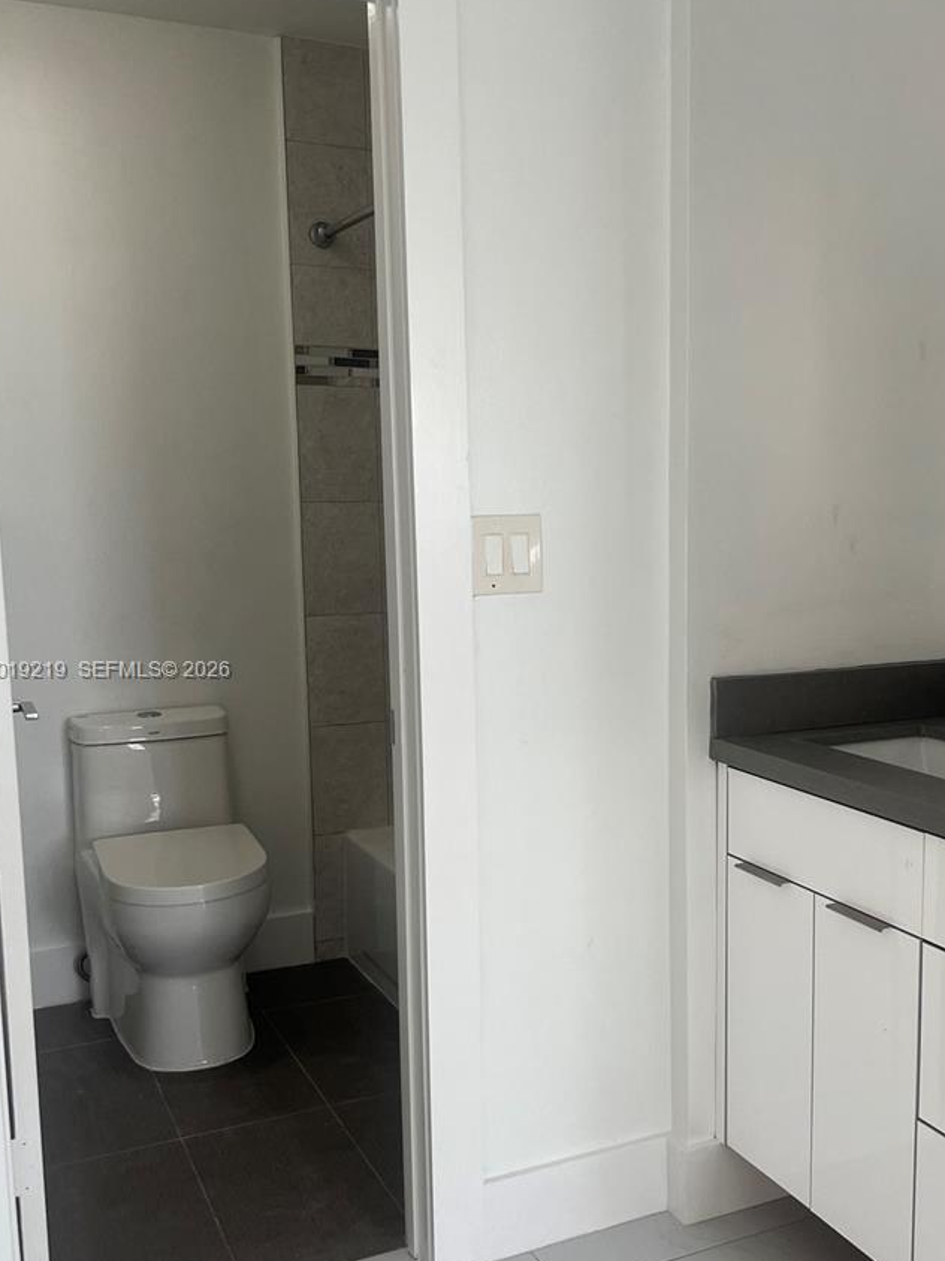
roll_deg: +0.2
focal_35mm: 37
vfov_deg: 50.1
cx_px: 627
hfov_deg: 38.2
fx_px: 1347
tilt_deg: -7.4
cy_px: 672
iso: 125
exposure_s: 1/121
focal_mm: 5.1
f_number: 1.6
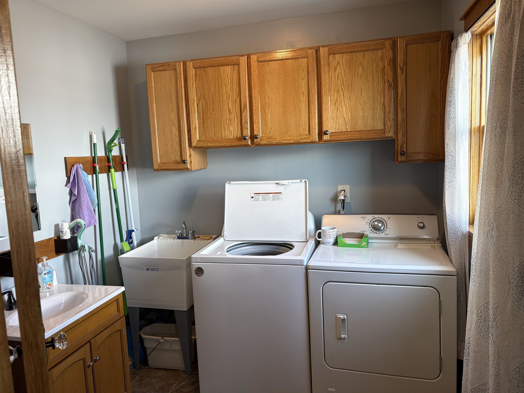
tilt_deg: -5.1
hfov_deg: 67.3
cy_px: 196
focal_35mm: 26
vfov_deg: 53.1
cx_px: 262
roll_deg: +3.4
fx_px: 394
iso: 125
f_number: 1.6
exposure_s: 1/85
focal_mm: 5.96
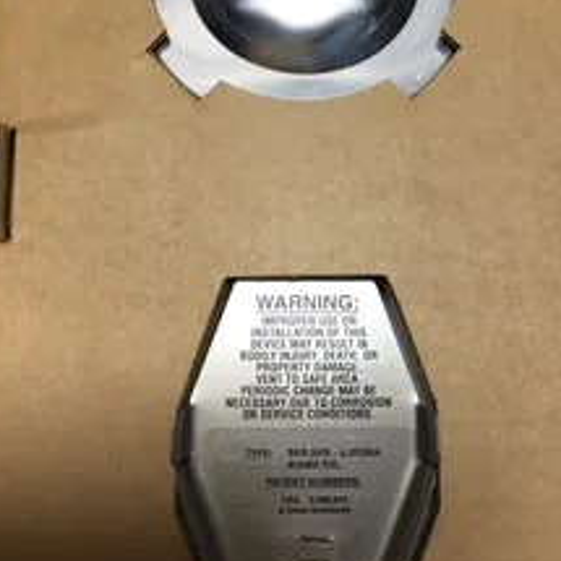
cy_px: 222
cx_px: 329
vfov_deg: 33.3
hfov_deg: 33.3
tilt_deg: -76.4
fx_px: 935
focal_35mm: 51
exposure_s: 1/129
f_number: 2.4
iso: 25
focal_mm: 3.3
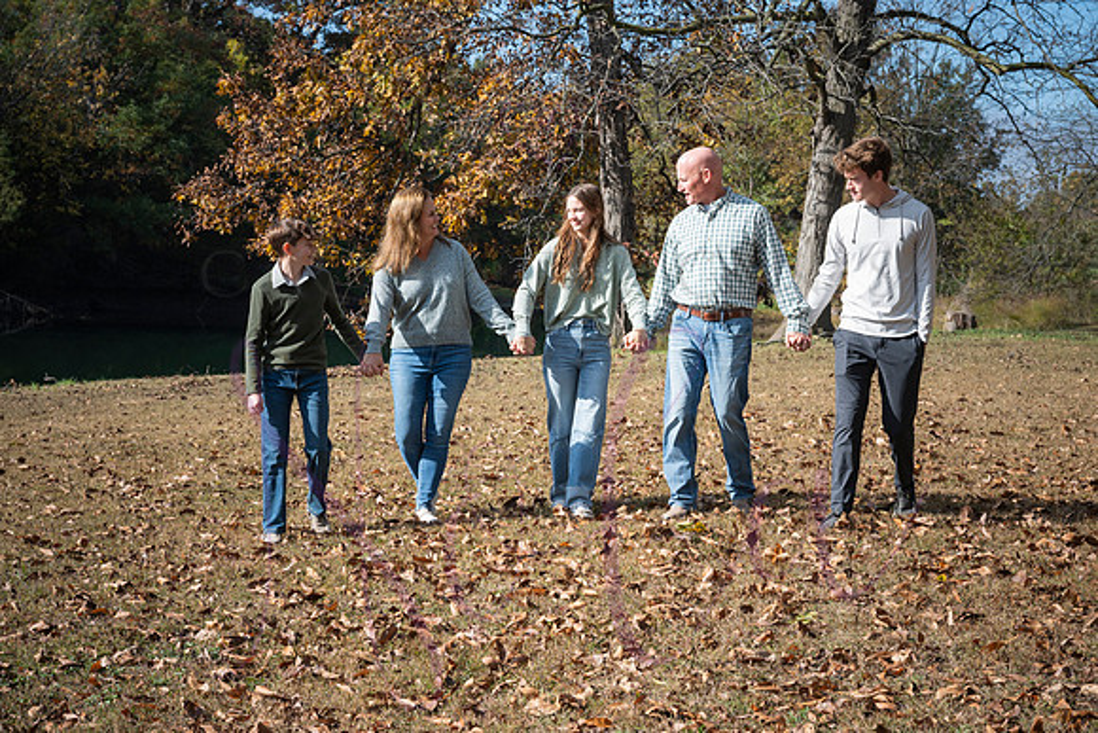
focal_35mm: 78
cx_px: 562
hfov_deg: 26.1
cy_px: 369
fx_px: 2367
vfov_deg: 17.6
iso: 400
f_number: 8
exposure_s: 1/640
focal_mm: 74
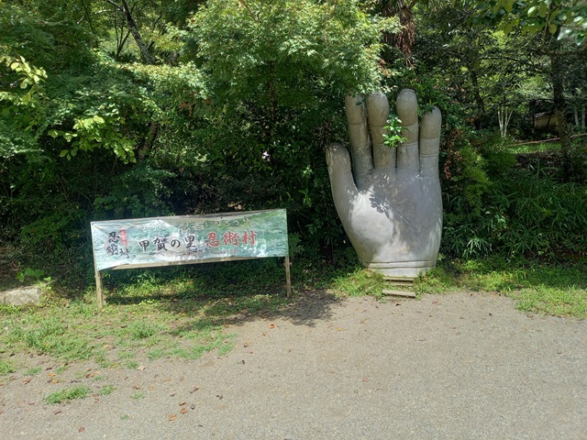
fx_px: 424
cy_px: 220
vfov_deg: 54.9
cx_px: 294
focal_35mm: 25
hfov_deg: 69.4
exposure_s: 1/335
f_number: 1.8
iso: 50
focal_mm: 4.65
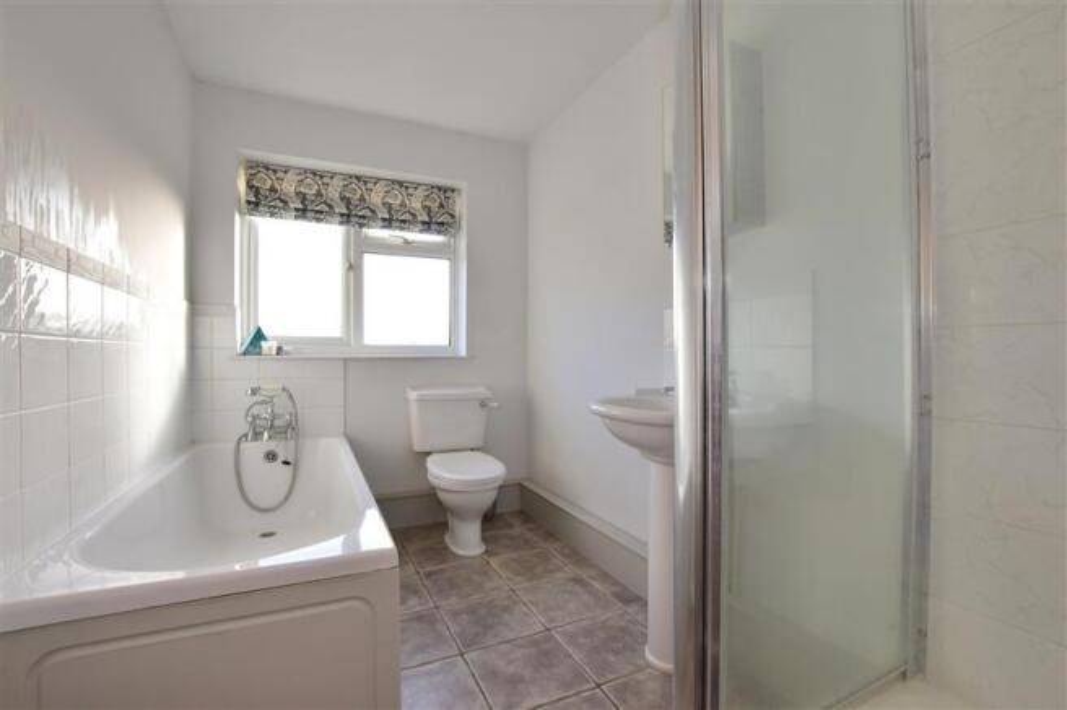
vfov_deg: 77.3
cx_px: 534
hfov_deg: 100.4
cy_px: 355
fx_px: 444
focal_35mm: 15
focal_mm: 10
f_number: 11
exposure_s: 1/60
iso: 400
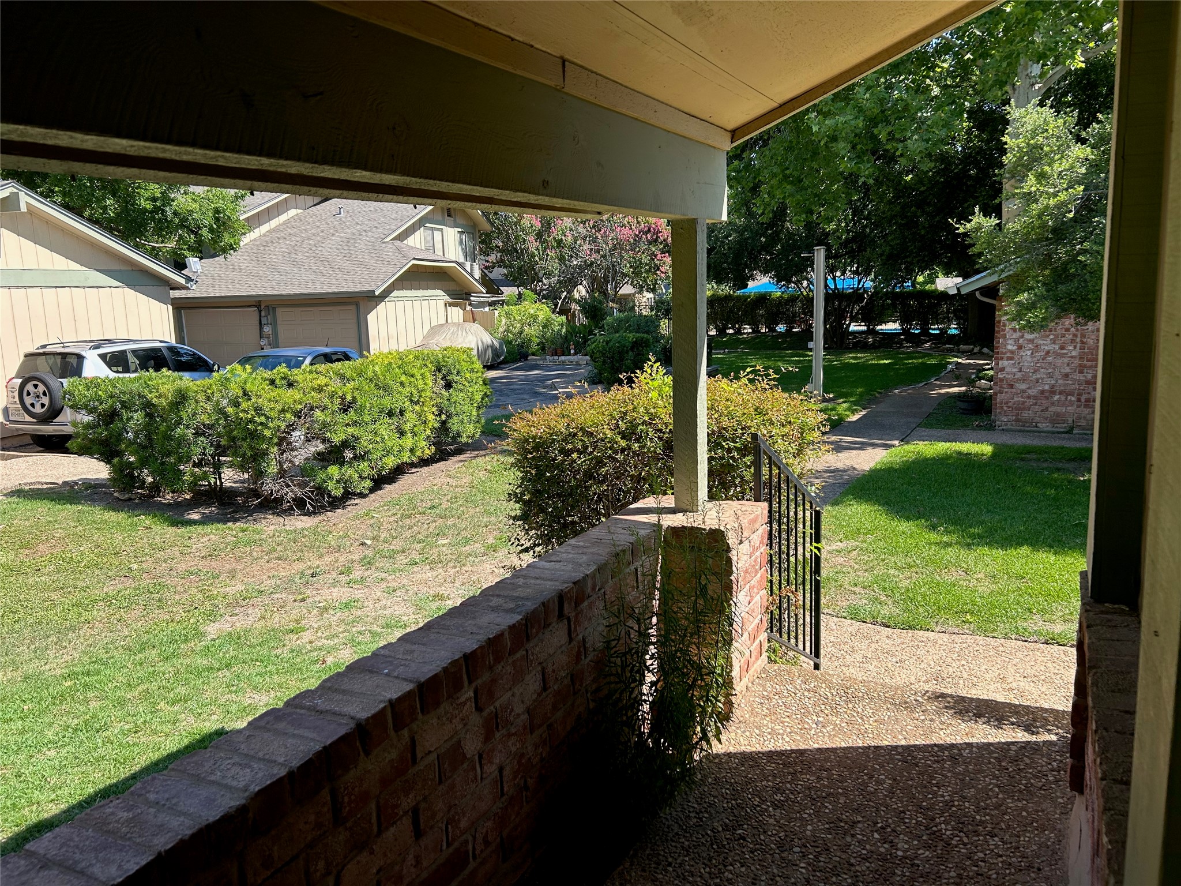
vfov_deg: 53.1
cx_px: 590
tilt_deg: -8.2
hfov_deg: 67.3
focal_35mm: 26
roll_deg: +1.9
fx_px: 887
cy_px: 443
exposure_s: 1/1431
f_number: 1.5
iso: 50
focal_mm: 5.7
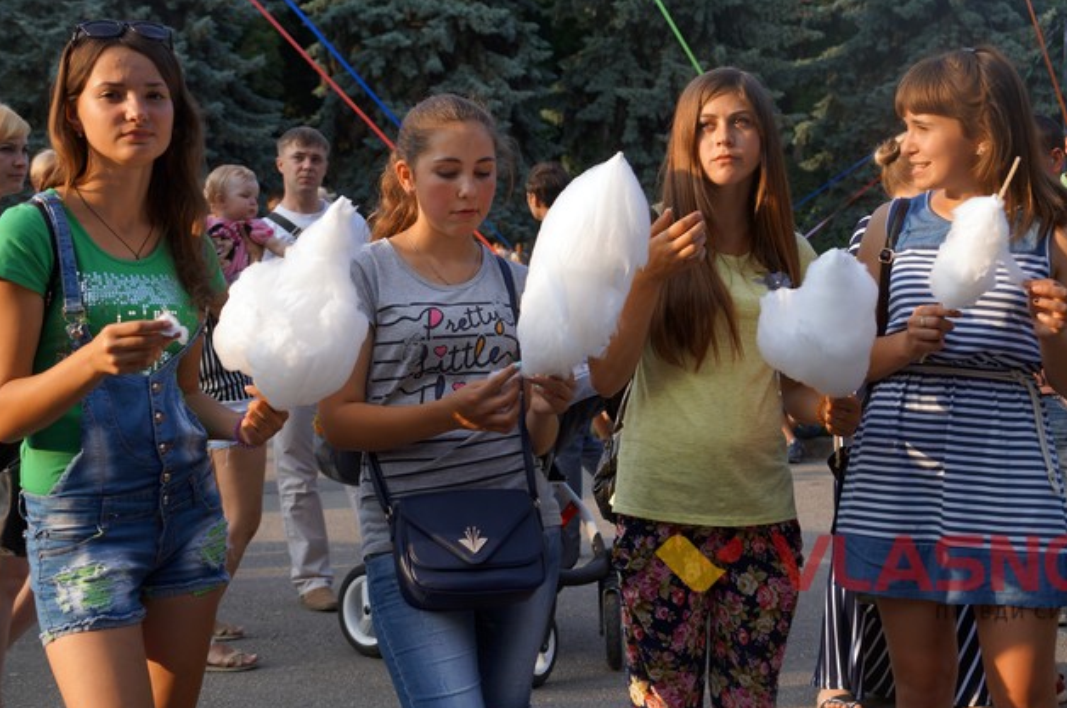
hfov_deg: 34.2
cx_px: 552
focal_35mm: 59
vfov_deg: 23.1
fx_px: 1733
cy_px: 334
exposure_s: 1/250
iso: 100
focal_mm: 35
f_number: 4.5
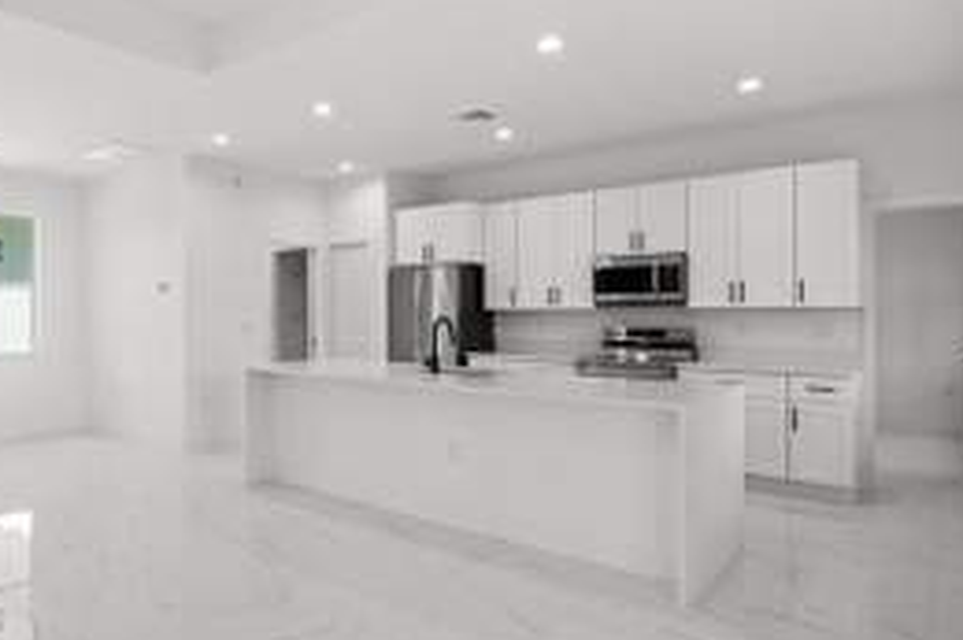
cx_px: 359
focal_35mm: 24
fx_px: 642
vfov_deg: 53.1
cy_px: 307
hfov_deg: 72.5
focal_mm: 13
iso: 800
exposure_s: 1/160
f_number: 5.6
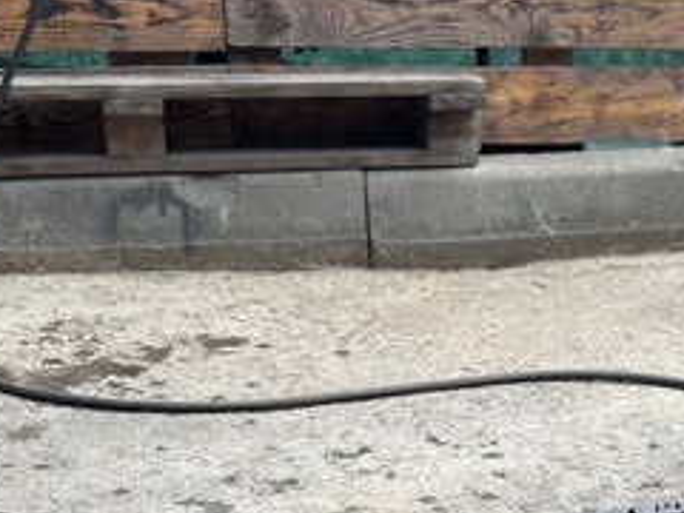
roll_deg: +1.2
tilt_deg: -26.1
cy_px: 557
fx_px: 1265
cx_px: 504
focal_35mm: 64
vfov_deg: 21.8
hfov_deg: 29.8
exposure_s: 1/646
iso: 80
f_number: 1.78
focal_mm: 6.86
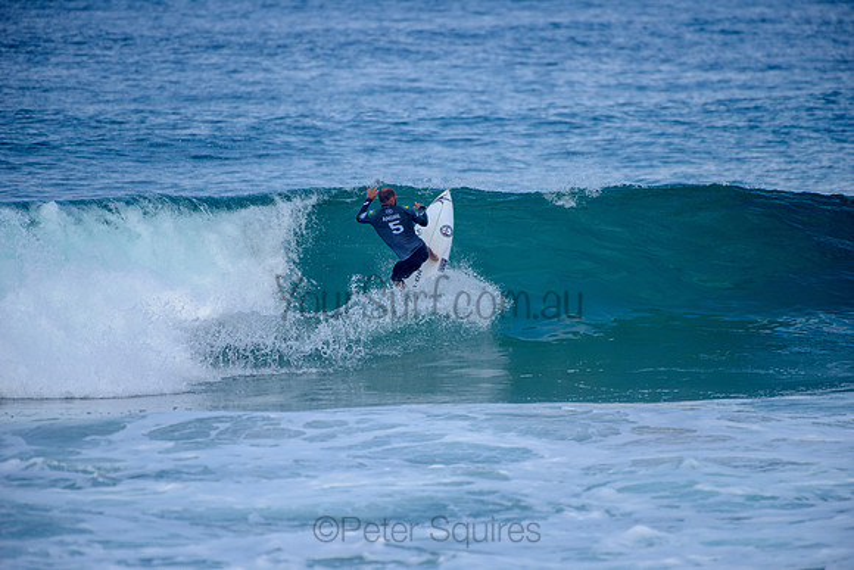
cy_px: 285
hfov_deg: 4.1
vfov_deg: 2.8
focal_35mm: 500
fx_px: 11866
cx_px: 427
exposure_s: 1/2000
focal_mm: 500
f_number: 5.6
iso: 220
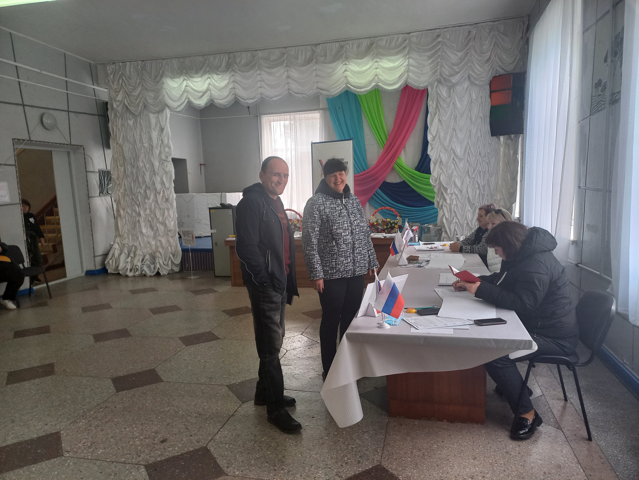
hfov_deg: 69.4
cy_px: 240
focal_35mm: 25
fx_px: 461
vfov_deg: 54.9
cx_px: 320
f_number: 1.8
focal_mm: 4.65
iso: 100
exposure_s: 1/50
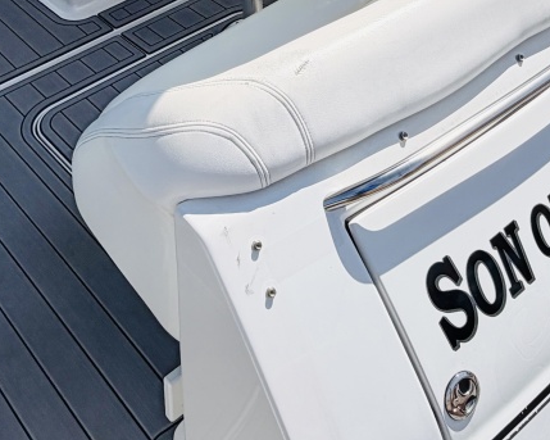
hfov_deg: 36.7
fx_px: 830
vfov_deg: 27.7
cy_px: -12
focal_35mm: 51
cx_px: 276
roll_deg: +2.0
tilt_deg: -28.2
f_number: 2.2
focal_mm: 2.22
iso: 20
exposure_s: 1/1050
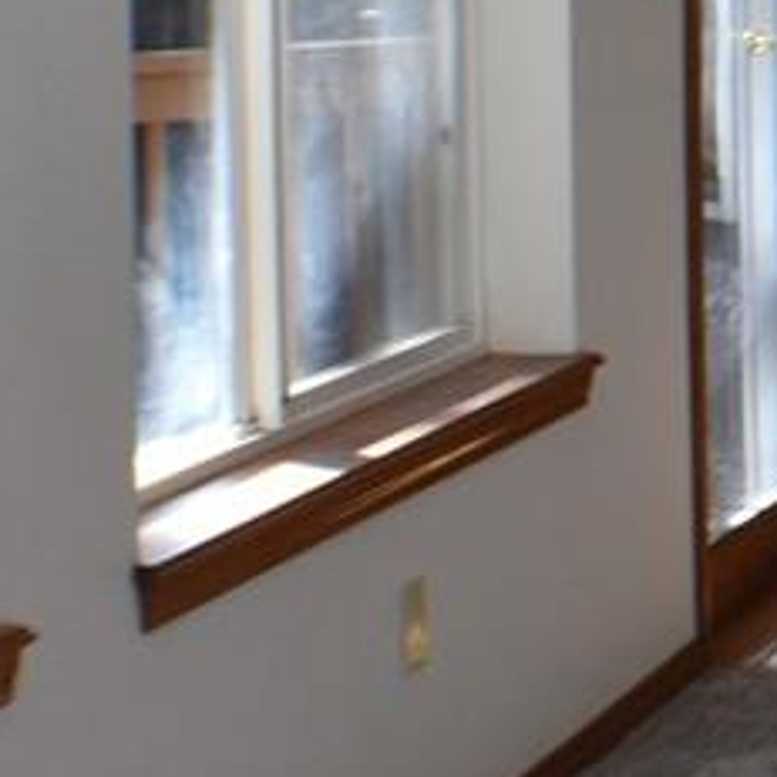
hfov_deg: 7.7
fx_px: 5154
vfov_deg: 8.5
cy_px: -296
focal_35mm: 203
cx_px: 2196
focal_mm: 23
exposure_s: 1/200
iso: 400
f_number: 7.1
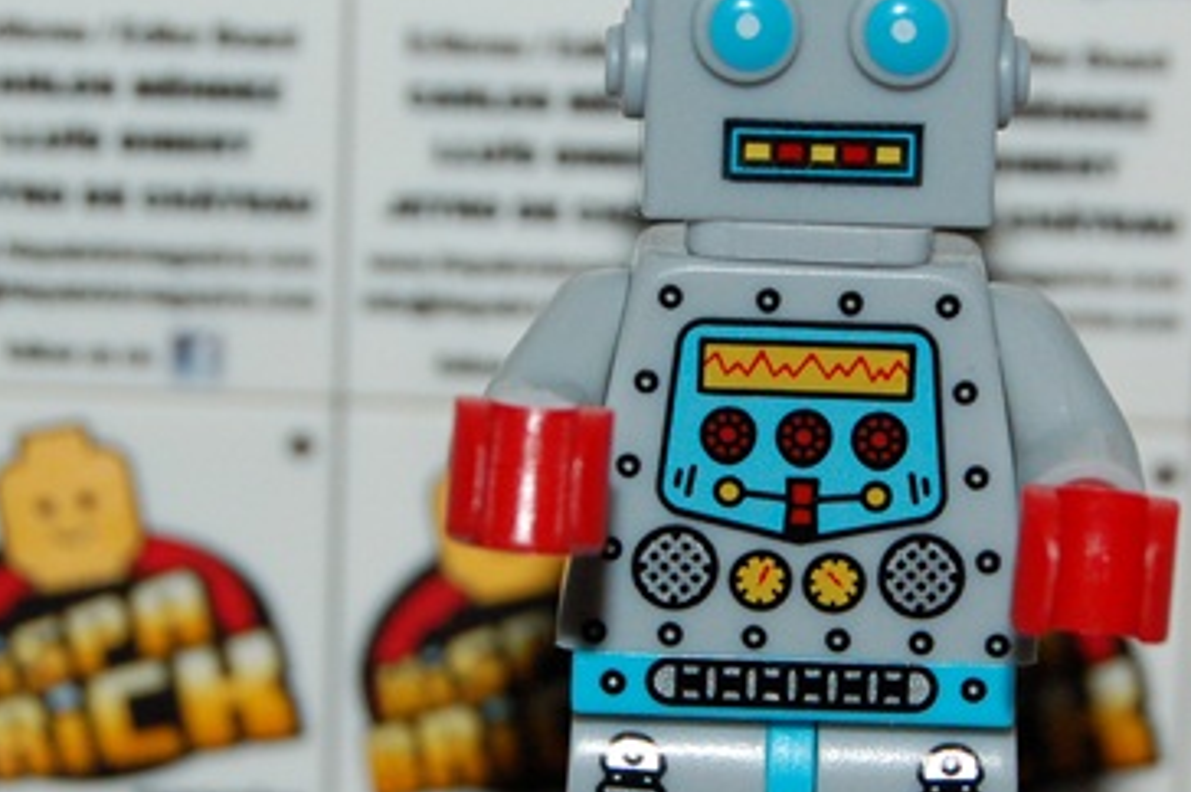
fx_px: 5986
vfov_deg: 7.6
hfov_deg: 11.3
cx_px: 818
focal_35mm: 181
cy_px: 412
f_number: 5.6
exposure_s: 1/60
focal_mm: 55
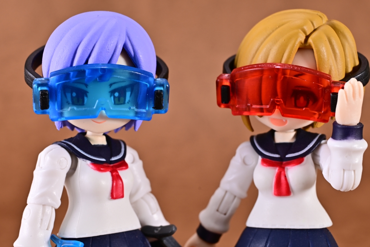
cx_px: 185
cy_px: 124
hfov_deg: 37.8
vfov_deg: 25.8
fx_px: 540
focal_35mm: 52
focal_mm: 35
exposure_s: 2
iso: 200
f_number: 11
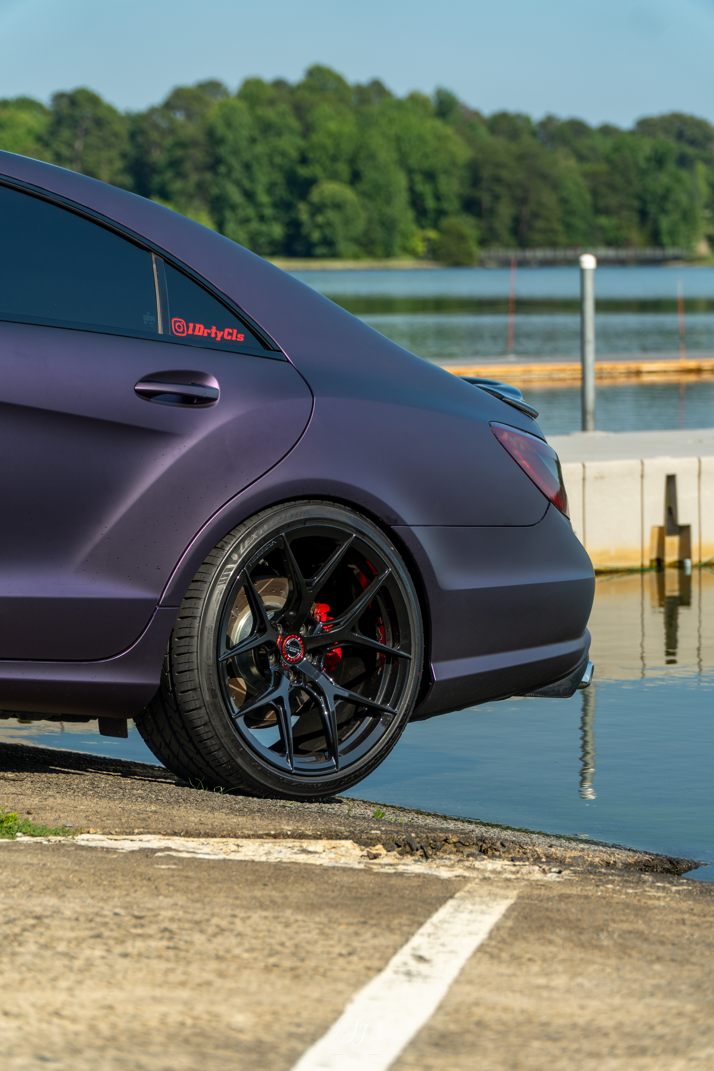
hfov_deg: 12.0
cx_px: 357
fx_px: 3391
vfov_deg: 17.9
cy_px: 536
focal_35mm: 114
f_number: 4
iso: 50
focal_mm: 76
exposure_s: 1/250
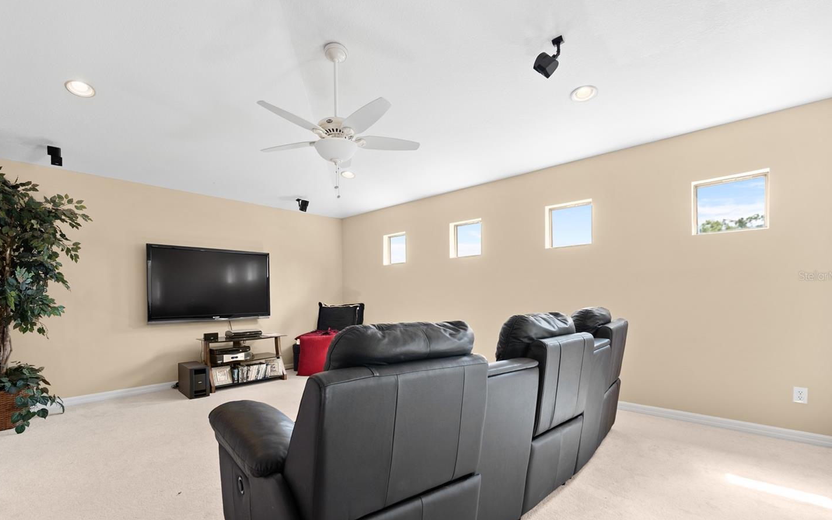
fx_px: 363
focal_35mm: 16
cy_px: 276
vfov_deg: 71.2
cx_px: 384
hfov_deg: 97.6
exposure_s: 1/10
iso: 125
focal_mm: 14
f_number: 4
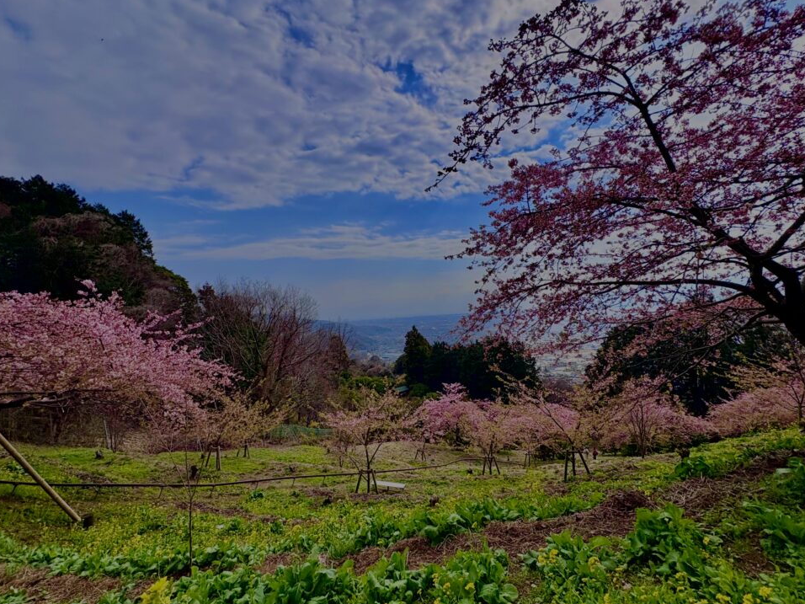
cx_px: 409
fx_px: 349
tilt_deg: +0.5
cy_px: 307
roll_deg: +4.1
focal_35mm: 15
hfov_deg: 98.2
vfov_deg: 81.7
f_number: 2.2
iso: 50
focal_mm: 2.22
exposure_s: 1/6135
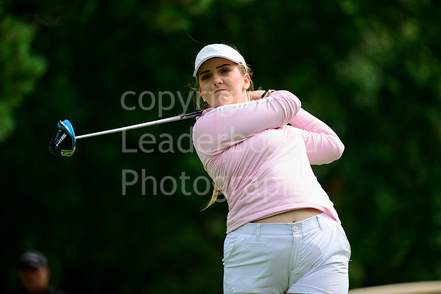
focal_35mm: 400
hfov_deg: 5.2
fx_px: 4901
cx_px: 220
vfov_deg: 3.4
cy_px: 147
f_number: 5.6
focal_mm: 400
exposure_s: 1/2500
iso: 800
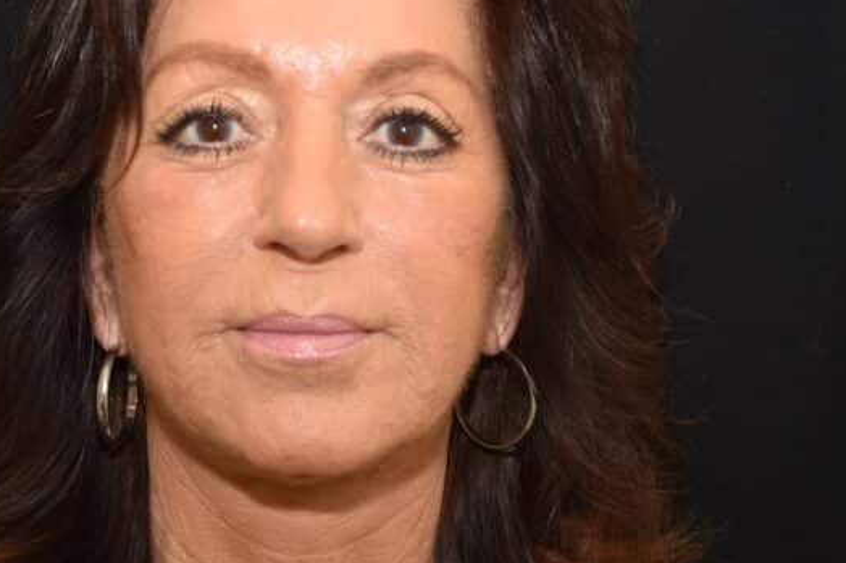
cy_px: 206
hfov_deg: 23.0
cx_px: 289
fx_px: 2067
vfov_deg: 15.5
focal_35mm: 88
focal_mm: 40
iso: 320
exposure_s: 1/60
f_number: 8
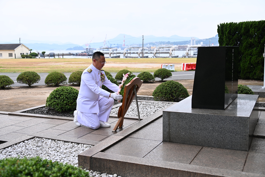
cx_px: 132
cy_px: 88
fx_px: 309
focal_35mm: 42
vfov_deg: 31.9
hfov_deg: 46.4
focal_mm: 42
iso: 100
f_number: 5.3
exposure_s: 1/125
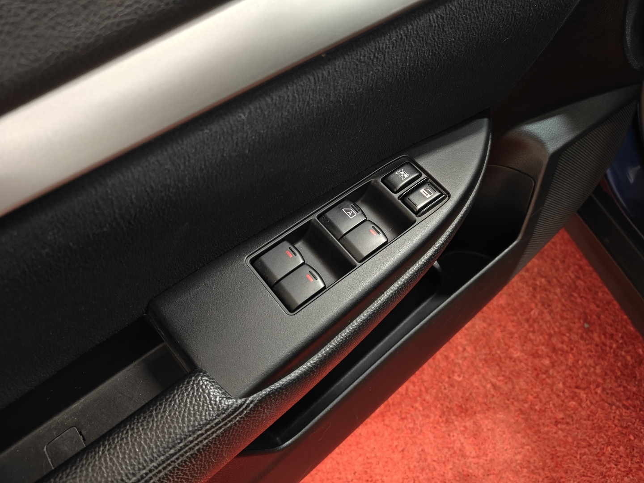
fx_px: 446
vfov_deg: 56.8
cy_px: 242
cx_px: 322
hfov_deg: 71.6
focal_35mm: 24
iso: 1250
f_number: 1.8
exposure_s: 1/33
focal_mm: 5.59
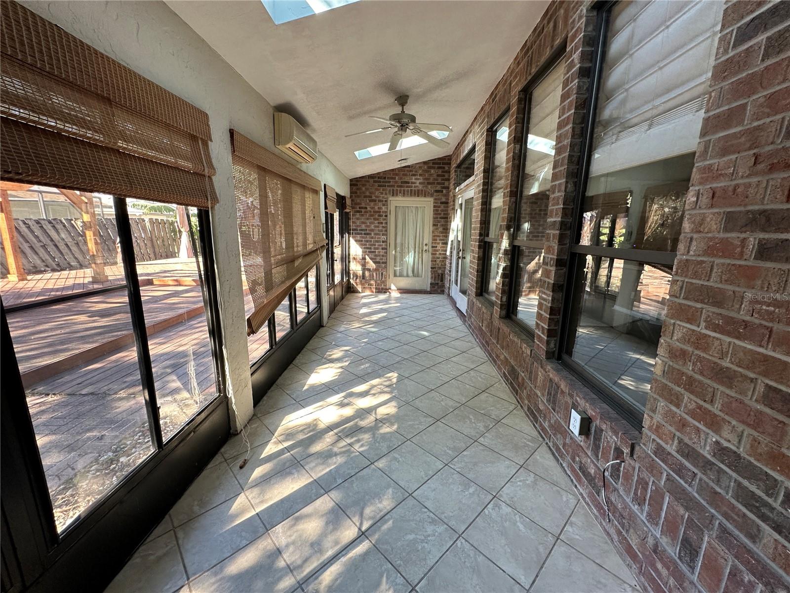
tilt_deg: -11.1
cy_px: 296
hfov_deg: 102.1
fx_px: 320
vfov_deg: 85.7
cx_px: 395
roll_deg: -1.7
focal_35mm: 14
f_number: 2.2
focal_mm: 2.22
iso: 125
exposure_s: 1/99
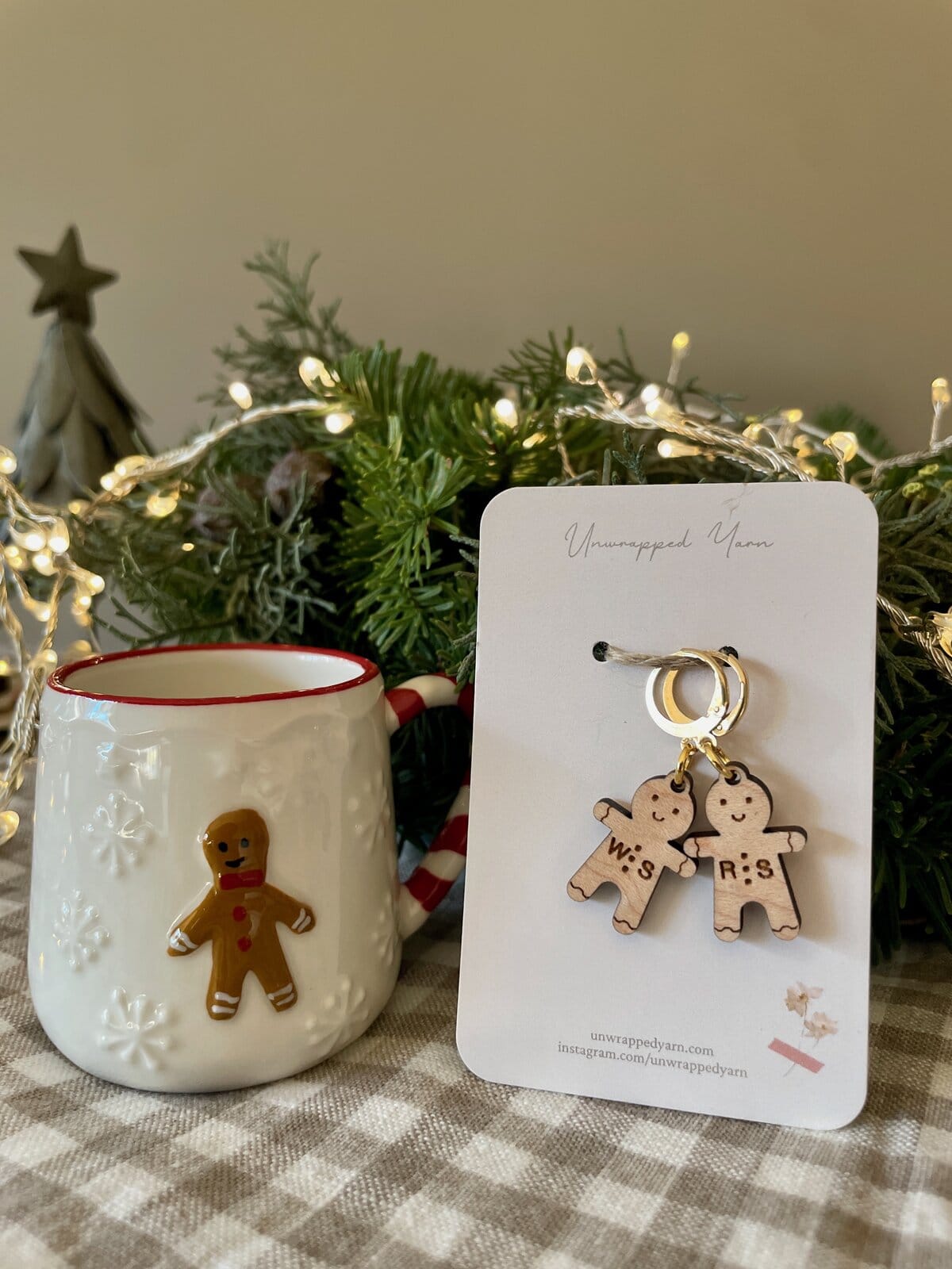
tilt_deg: -7.8
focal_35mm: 26
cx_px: 476
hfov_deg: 53.1
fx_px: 953
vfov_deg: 67.3
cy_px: 634
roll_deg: +0.4
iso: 125
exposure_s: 1/83
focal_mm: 4.2
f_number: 1.6
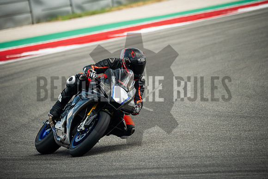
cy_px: 90
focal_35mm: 600
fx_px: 4468
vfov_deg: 2.3
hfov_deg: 3.4
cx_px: 134
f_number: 5.6
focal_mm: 400
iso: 1600
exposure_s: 1/1600
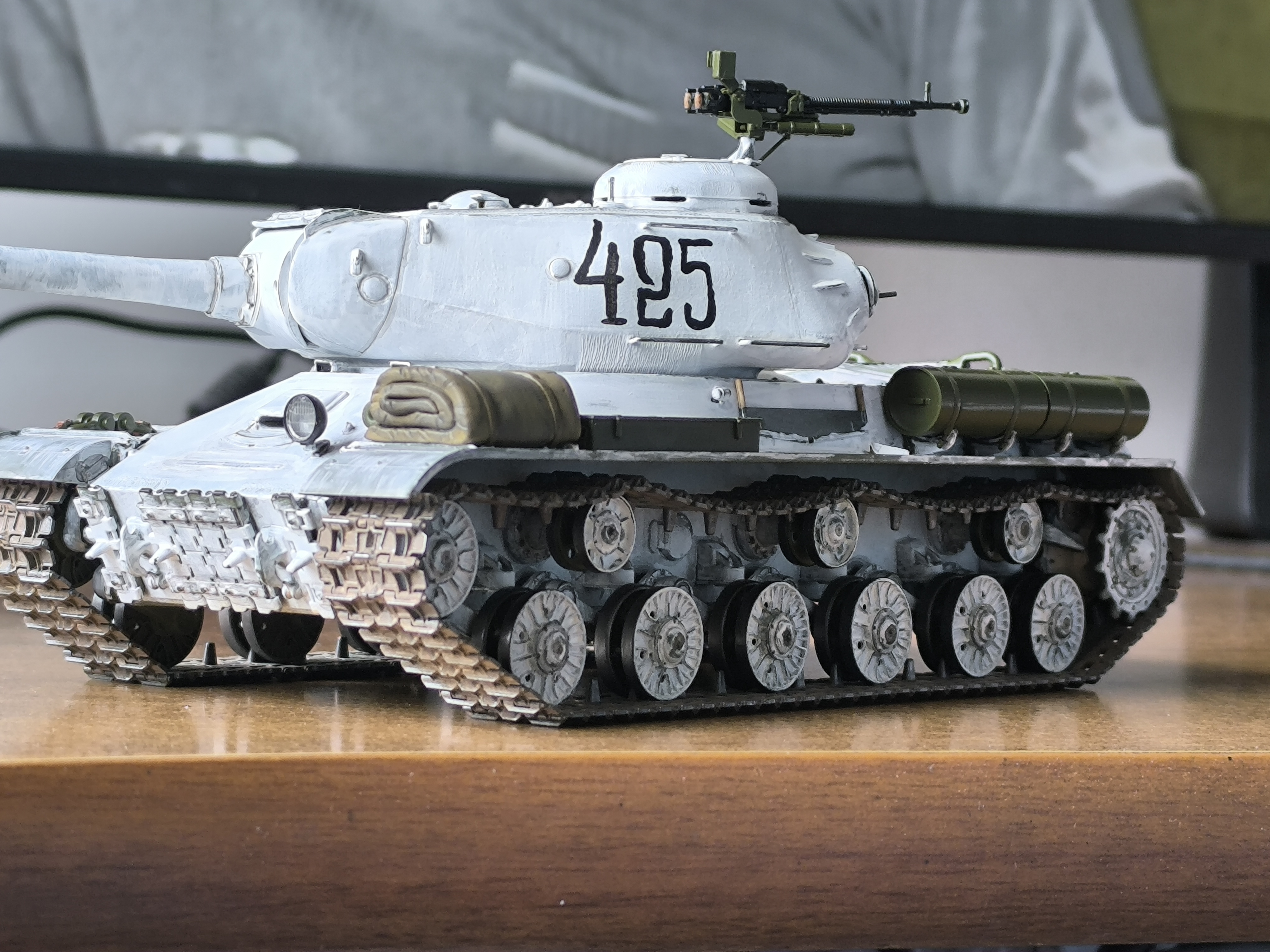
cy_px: 476
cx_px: 635
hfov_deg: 20.0
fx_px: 3595
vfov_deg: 15.1
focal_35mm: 98
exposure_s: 1/50
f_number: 1.65
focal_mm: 6.14
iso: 64
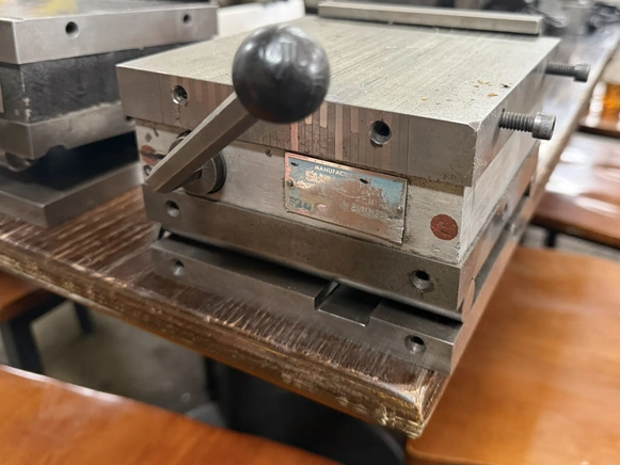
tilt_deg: -23.0
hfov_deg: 58.2
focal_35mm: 31
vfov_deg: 45.1
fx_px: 555
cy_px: 179
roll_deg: -1.5
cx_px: 349
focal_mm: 6.76
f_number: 1.78
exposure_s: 1/60
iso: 400
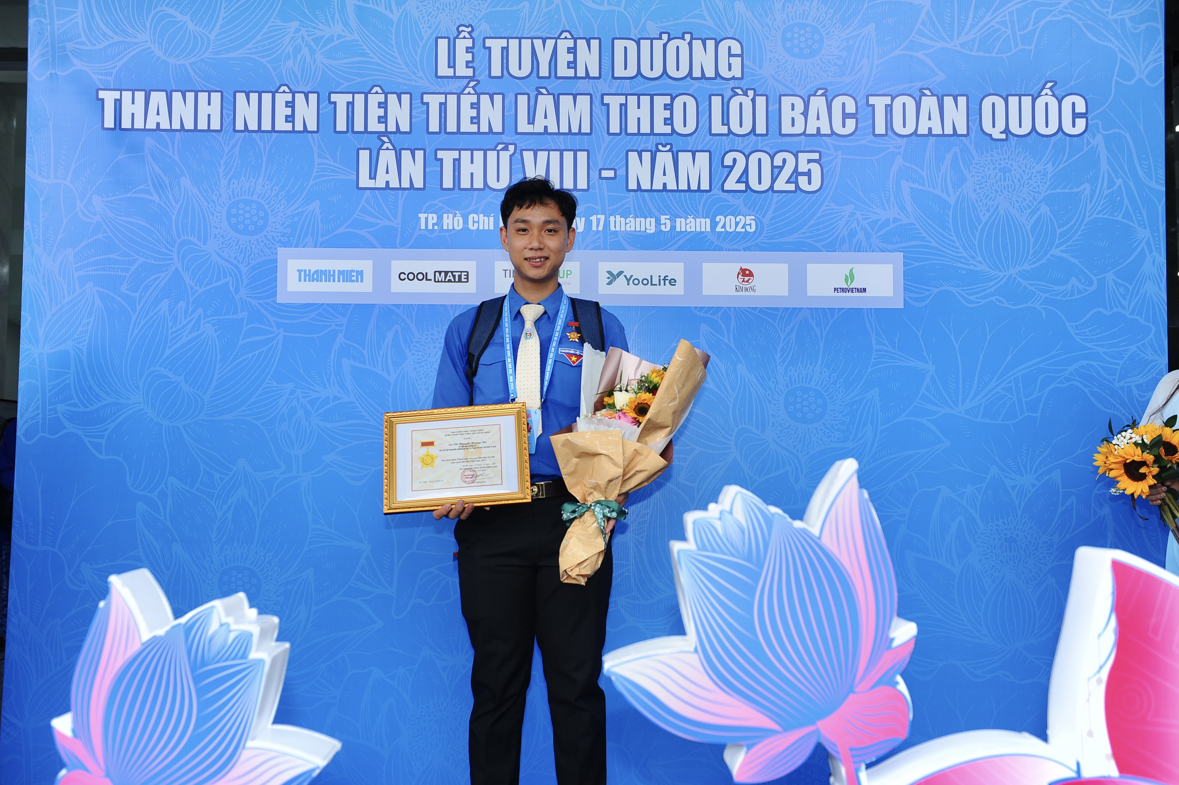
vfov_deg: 37.8
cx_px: 590
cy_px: 392
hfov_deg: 54.5
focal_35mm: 35
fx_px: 1146
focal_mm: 35
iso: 400
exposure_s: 1/160
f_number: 5.6
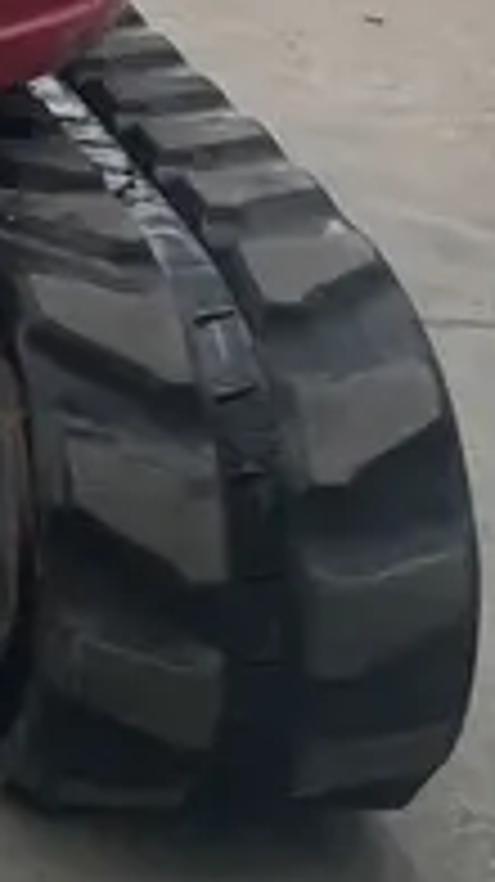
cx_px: -693
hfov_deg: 10.0
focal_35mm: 106
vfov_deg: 17.4
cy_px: -574
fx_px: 2478
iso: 32
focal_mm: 4.2
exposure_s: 1/2817
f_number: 1.6
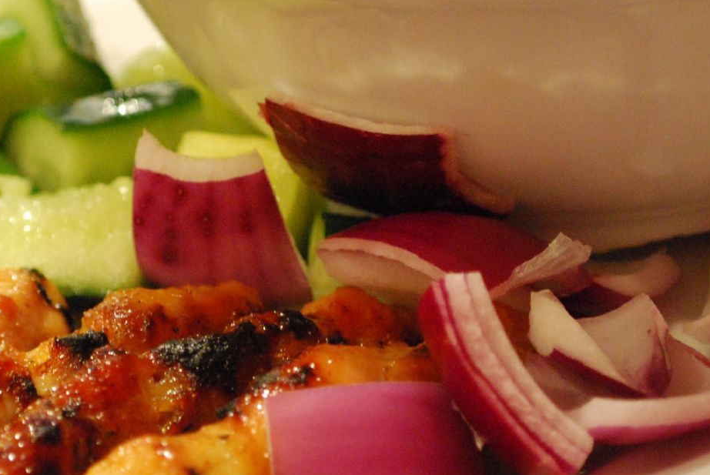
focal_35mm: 160
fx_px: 3159
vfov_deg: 8.6
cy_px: 218
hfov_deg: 12.8
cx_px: 116
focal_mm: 48
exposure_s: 1/8
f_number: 5.6
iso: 1600
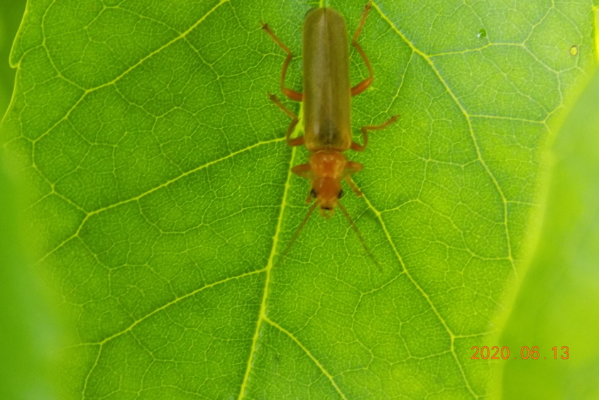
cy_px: 178
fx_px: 2063
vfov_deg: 11.1
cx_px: 298
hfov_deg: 16.5
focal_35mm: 124
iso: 400
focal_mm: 20.9
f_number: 4.8
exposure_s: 1/25
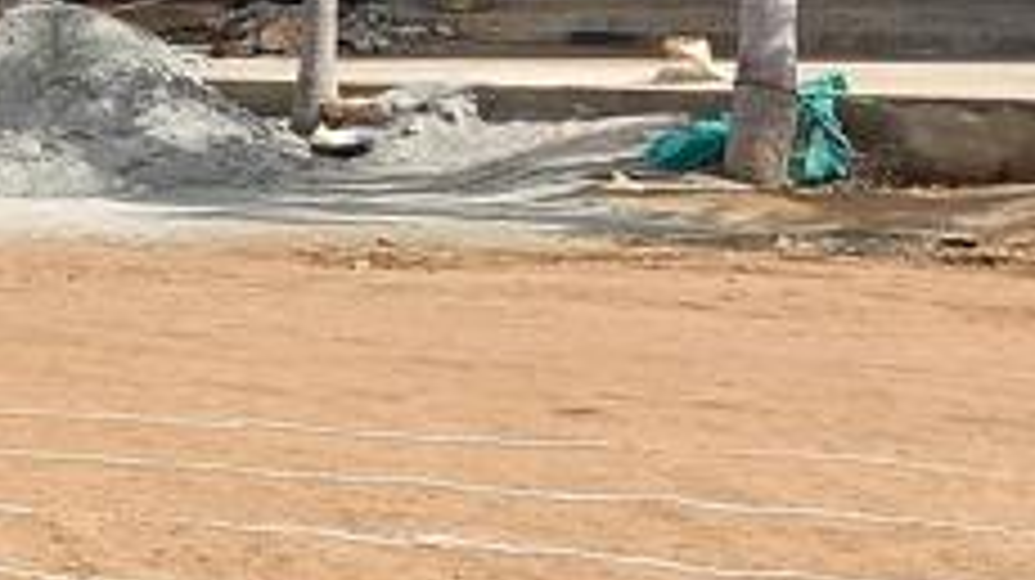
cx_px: -688
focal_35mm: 131
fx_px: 3593
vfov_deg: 9.2
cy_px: 270
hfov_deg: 14.8
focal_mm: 3.98
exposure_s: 1/456
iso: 50
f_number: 1.8
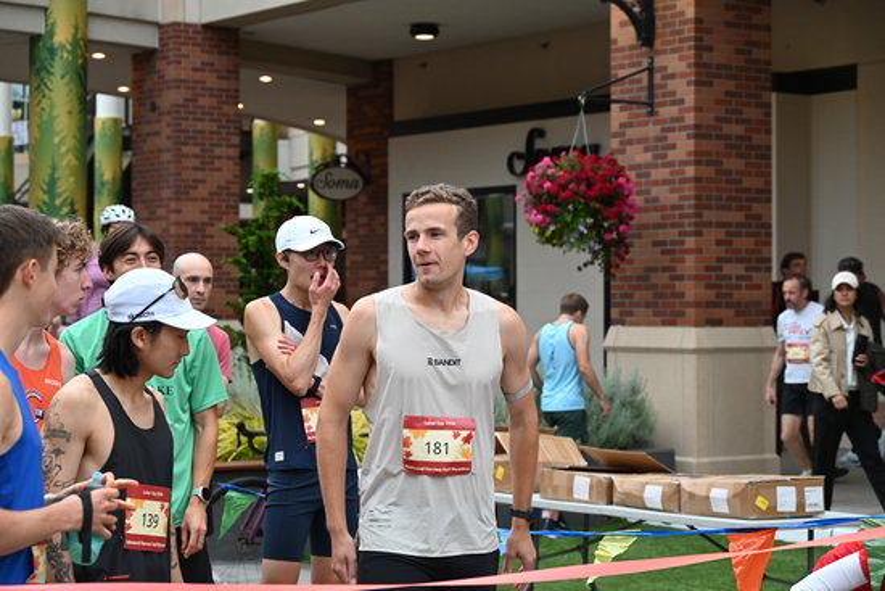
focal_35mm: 81
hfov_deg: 25.1
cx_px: 442
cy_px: 296
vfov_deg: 16.9
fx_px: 1992
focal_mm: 81
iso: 900
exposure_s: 1/125
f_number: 6.3
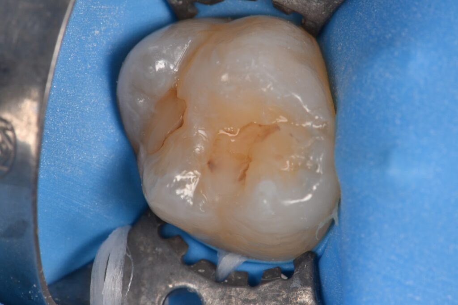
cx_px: 229
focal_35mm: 157
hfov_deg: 13.1
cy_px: 152
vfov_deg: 8.7
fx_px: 1997
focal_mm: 105
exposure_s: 1/160
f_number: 32
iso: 200
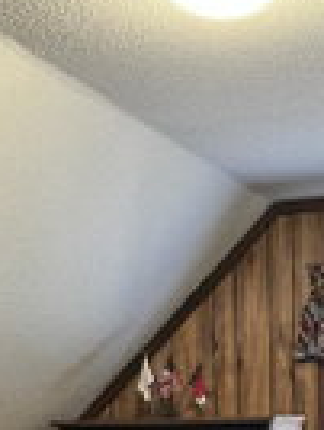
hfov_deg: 15.6
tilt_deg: +0.0
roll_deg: +1.5
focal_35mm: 93
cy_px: 465
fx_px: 1157
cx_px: 337
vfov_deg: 20.2
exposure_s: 1/60
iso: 250
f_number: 1.6
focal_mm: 5.1
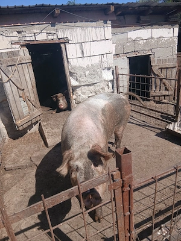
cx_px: 90
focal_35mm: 26
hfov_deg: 53.1
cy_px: 120
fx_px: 181
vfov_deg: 67.3
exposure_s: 1/526
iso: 20
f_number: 1.8
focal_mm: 3.98
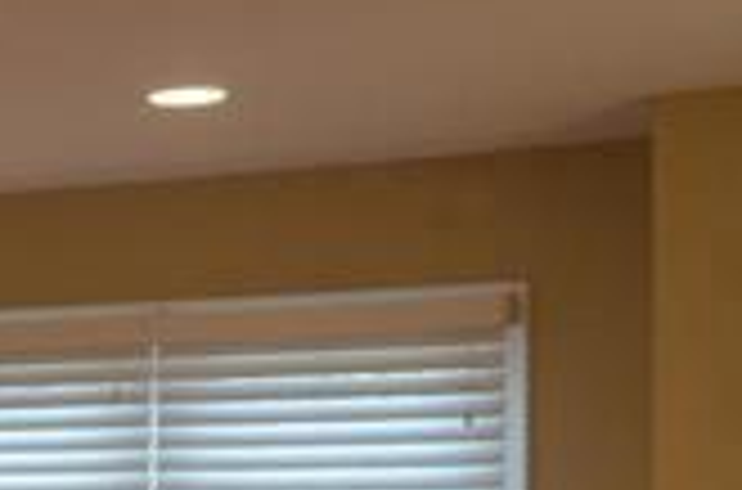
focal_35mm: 131
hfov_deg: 14.1
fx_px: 2692
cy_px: 508
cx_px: -549
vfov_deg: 10.3
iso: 450
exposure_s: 1/60
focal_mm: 20
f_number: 4
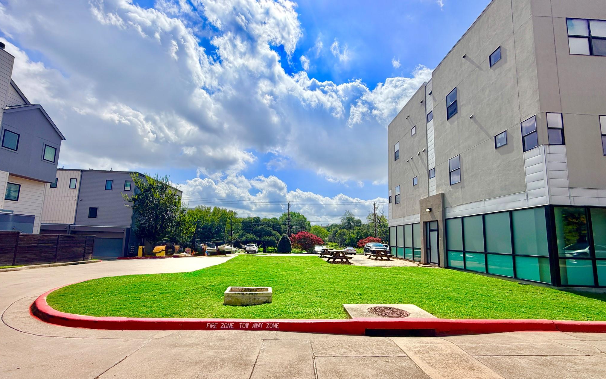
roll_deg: -1.2
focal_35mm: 15
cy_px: 211
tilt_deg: +7.8
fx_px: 248
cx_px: 304
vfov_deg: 74.5
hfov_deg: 101.5
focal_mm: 2.22
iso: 20
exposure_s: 1/2092
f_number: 2.2
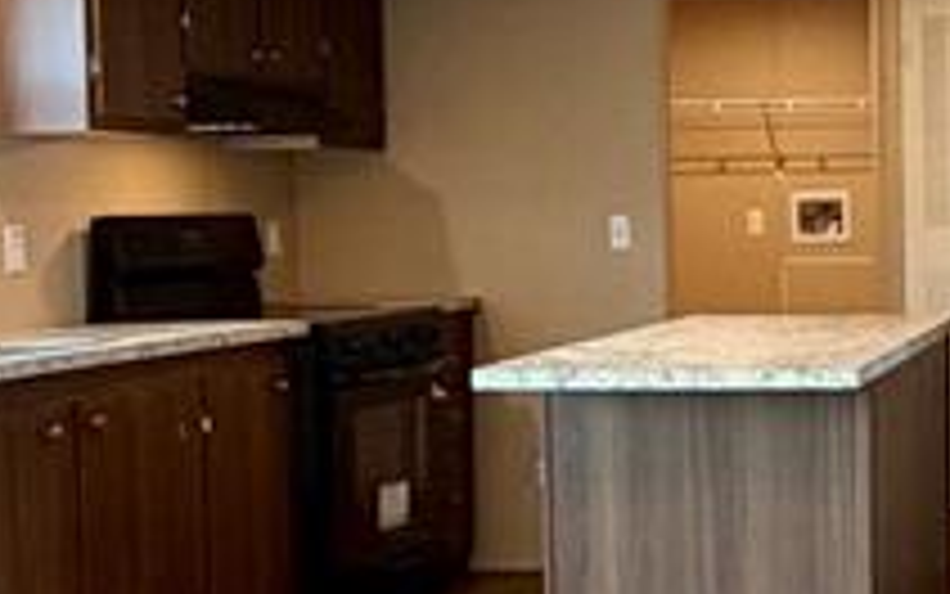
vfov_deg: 18.1
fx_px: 1865
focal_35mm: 72
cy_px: 288
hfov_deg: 26.4
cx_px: 1045
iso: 160
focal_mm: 2.22
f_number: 2.2
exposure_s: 1/60
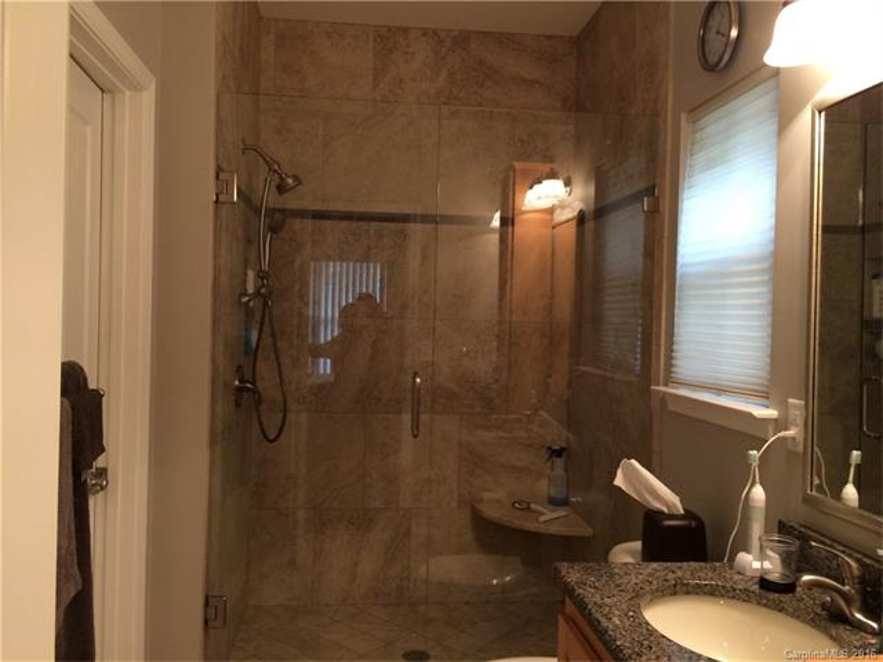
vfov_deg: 46.8
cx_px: 442
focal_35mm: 30
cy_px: 331
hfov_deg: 60.0
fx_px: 765
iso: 100
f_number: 2.2
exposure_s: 1/30
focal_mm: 4.12
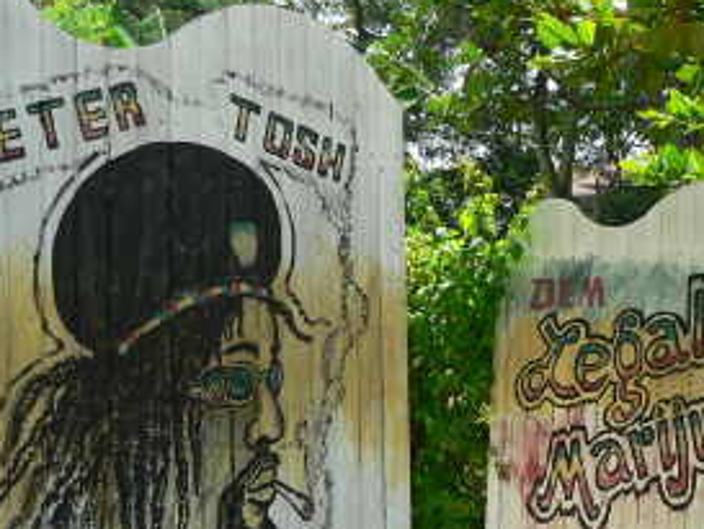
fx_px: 1648
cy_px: 453
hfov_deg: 23.9
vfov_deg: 18.0
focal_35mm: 81
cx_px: 499
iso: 64
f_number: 4
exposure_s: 1/200
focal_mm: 6.6
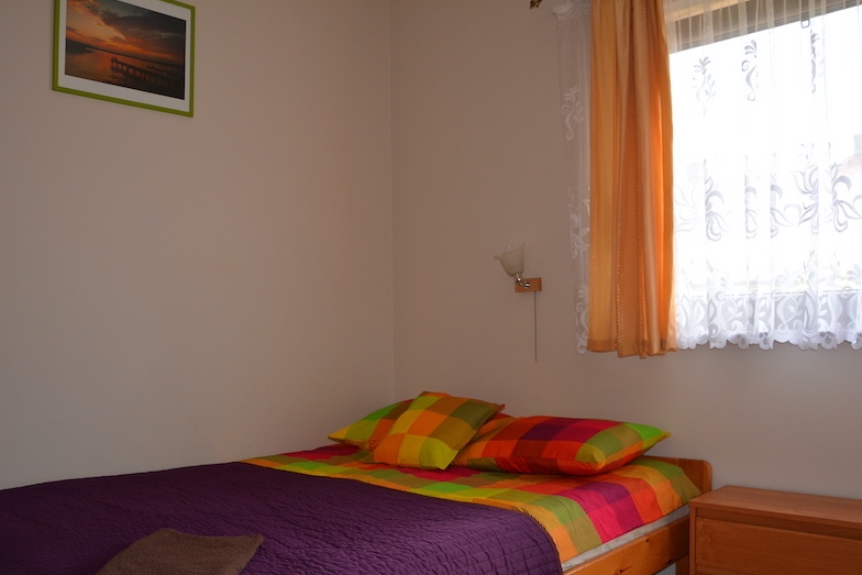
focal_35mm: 31
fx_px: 742
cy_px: 326
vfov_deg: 42.3
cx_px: 420
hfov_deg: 60.3
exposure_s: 1/60
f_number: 3.5
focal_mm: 18
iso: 400
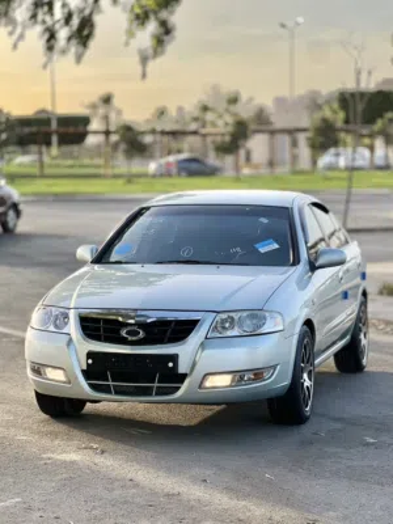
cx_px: 196
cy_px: 262
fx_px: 1166
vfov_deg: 25.3
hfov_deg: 19.1
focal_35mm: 77
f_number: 2.8
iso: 32
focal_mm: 9
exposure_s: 1/440
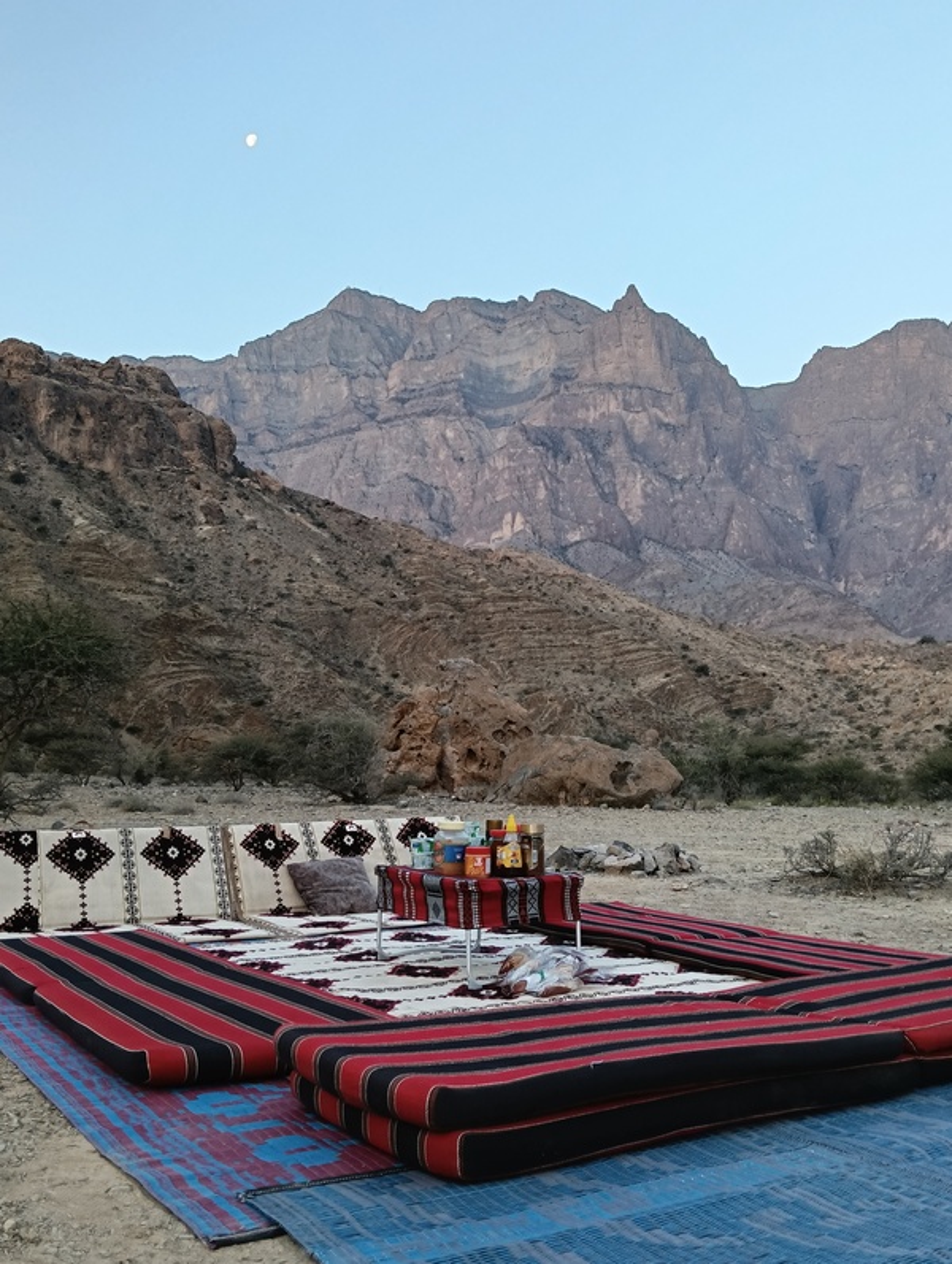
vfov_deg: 56.8
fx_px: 1171
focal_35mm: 32
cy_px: 632
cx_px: 476
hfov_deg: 44.3
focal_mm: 3.98
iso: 100
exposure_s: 1/100
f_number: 1.8
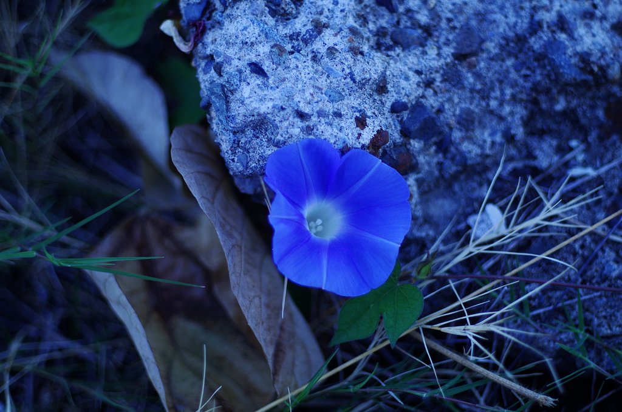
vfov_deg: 21.1
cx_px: 311
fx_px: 1103
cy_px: 206
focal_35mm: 64
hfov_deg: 31.5
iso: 100
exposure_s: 1/125
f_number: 1.9
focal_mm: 43
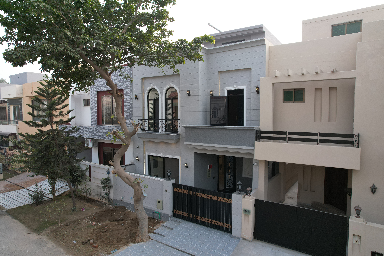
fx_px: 235
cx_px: 192
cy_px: 128
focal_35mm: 22
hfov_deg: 78.6
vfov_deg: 57.2
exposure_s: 1/500
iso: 100
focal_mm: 8.38
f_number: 2.8
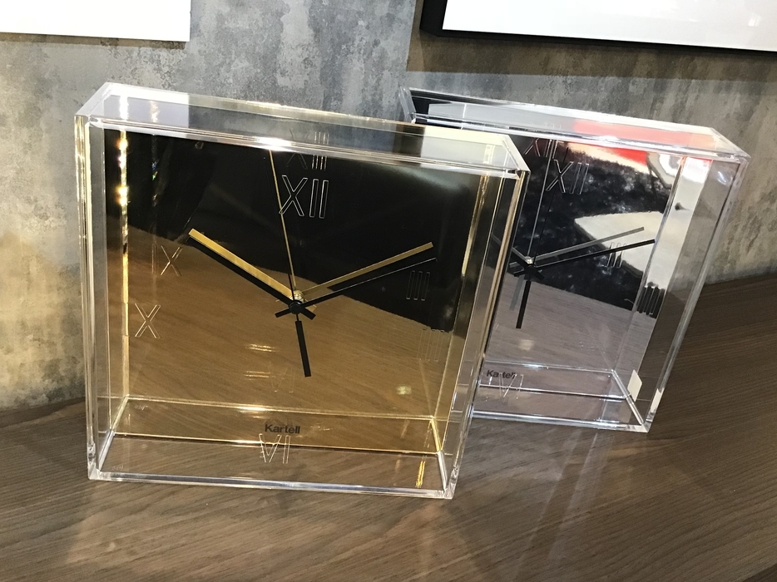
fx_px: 763
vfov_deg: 41.8
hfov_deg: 53.9
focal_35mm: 34
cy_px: 289
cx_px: 408
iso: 160
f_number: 2.4
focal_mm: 3.3
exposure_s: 1/30
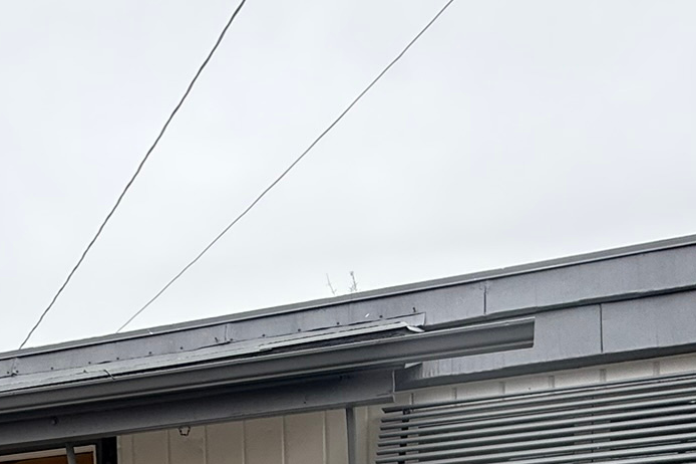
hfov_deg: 44.3
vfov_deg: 24.1
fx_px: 831
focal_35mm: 43
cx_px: 194
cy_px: 707
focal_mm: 2.22
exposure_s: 1/308
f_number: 2.2
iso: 50
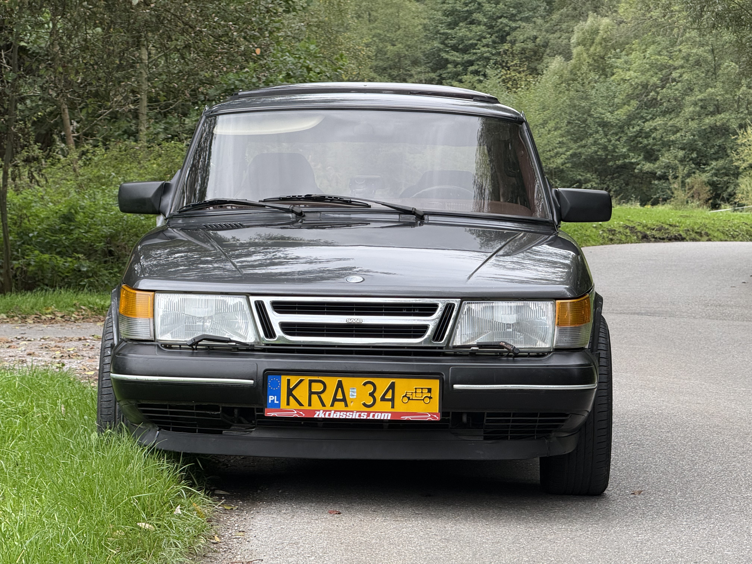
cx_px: 376
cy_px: 282
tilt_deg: -2.9
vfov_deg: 12.3
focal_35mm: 120
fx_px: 2607
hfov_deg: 16.4
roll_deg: -0.3
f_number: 2.8
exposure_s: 1/175
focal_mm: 15.66
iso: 50
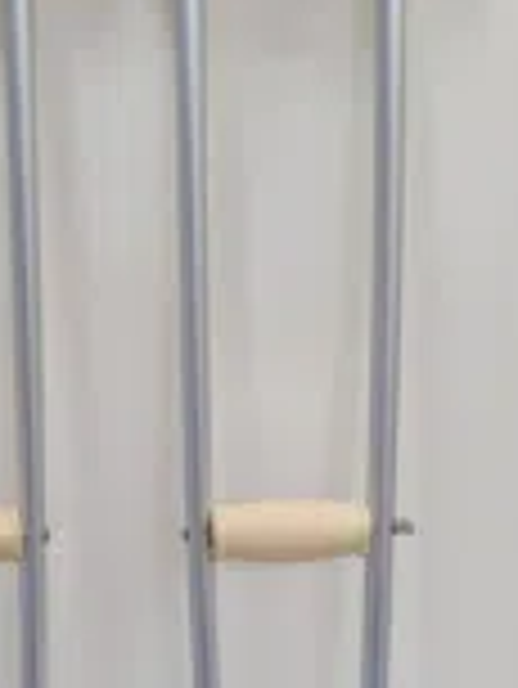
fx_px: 1355
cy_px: 589
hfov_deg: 21.4
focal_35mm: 68
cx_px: 108
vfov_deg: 27.7
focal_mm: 4.32
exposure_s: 1/50
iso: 320
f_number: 2.4
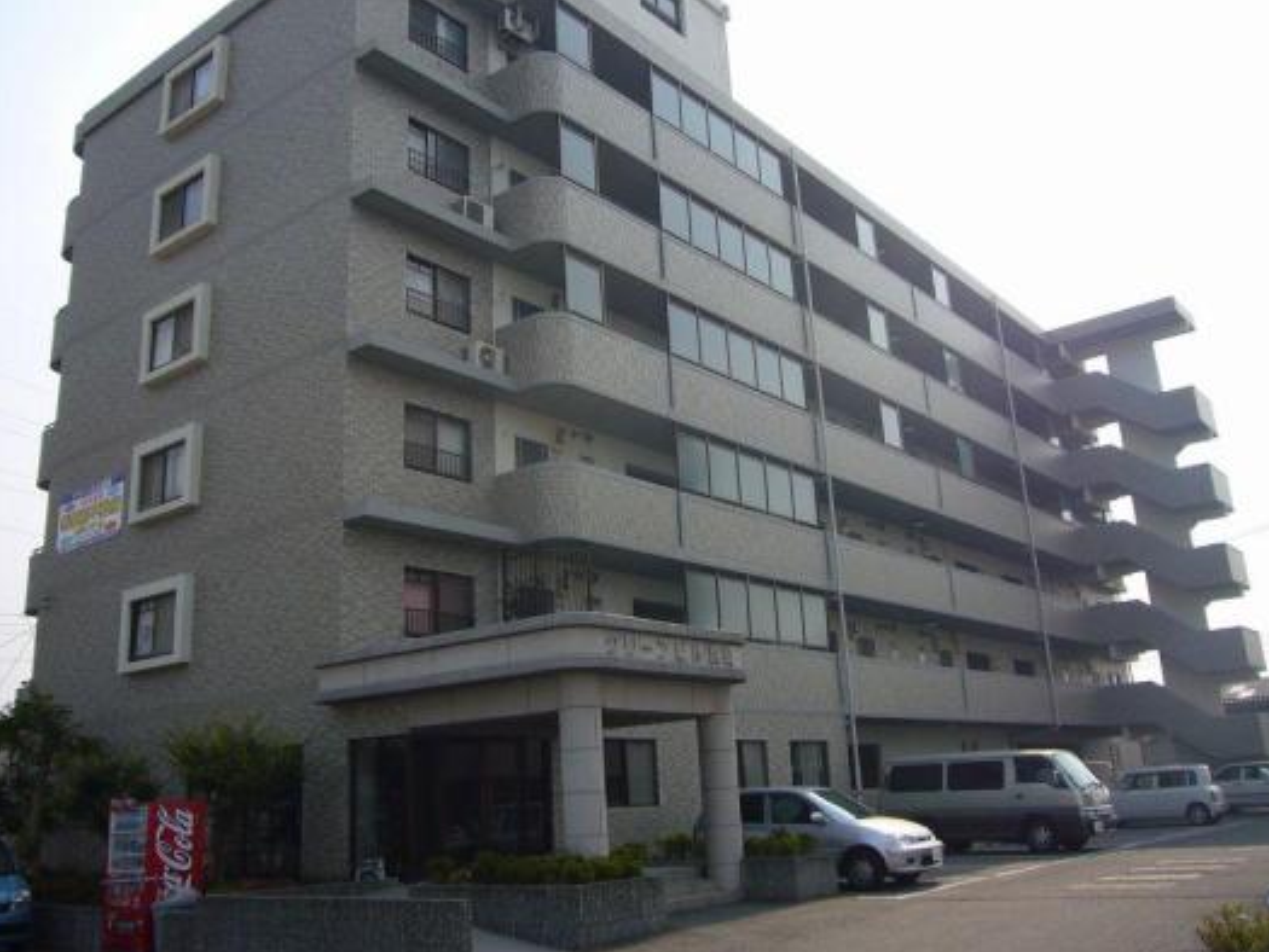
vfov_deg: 44.1
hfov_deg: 56.8
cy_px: 420
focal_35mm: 32
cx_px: 624
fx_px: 1173
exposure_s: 1/320
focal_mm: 4.6
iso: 80
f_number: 5.6
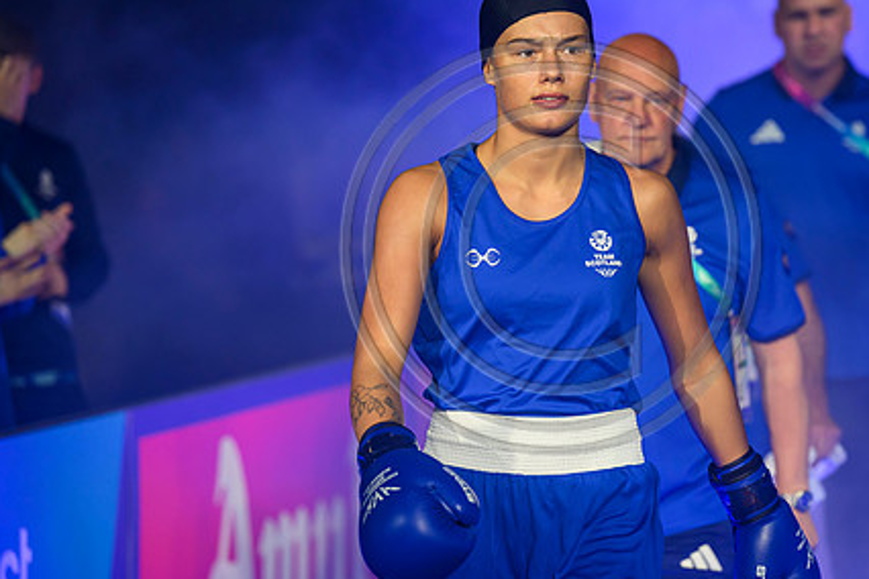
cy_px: 246
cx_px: 551
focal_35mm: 184
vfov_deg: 7.5
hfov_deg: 11.2
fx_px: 4441
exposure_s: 1/2000
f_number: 3.2
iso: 2000
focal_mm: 135
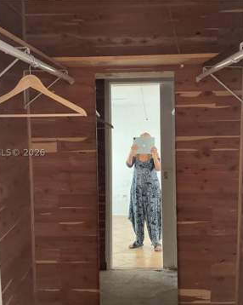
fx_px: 342
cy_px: 152
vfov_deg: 48.0
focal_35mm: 38
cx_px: 123
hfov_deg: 39.1
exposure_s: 1/60
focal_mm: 3
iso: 160
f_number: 1.8
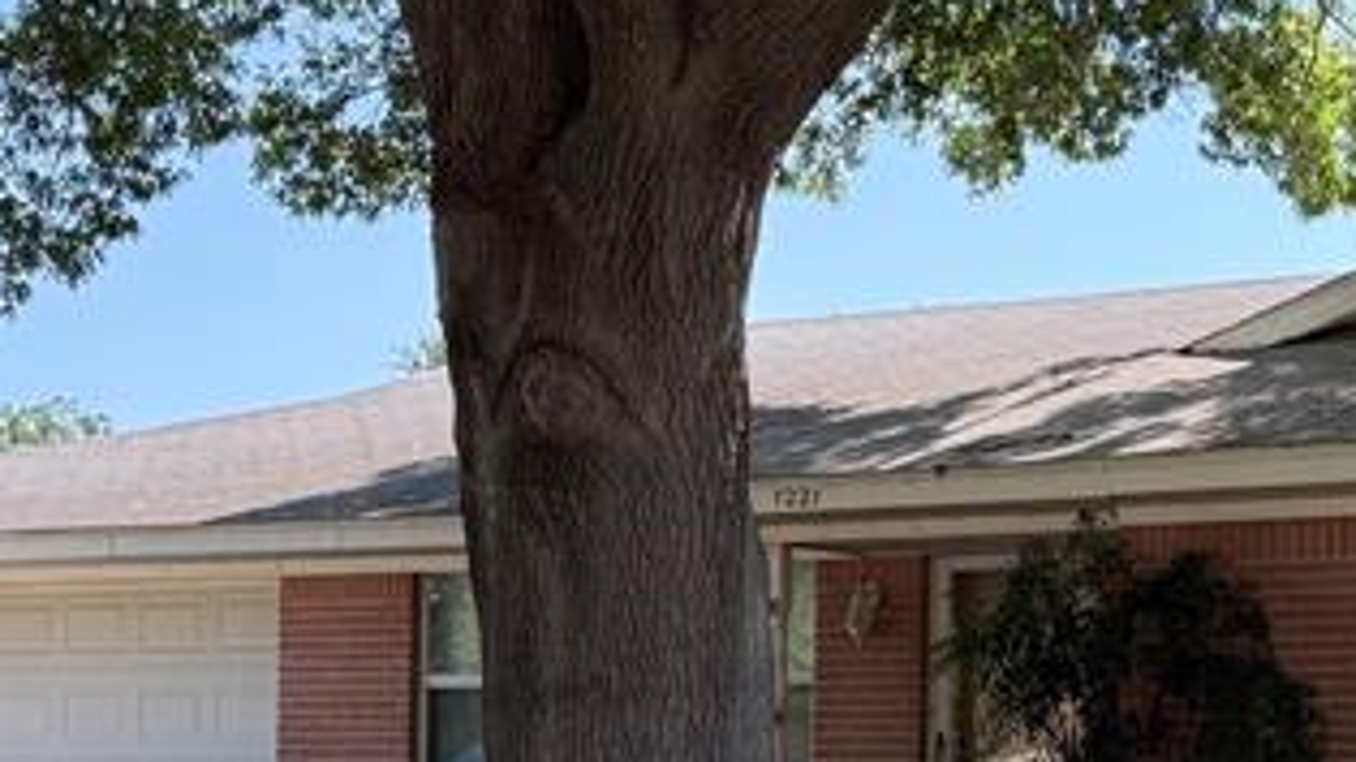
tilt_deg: +1.4
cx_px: 1171
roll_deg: +0.3
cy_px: 801
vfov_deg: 14.0
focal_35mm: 85
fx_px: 3055
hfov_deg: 24.4
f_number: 1.78
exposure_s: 1/1032
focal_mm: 6.76
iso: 100
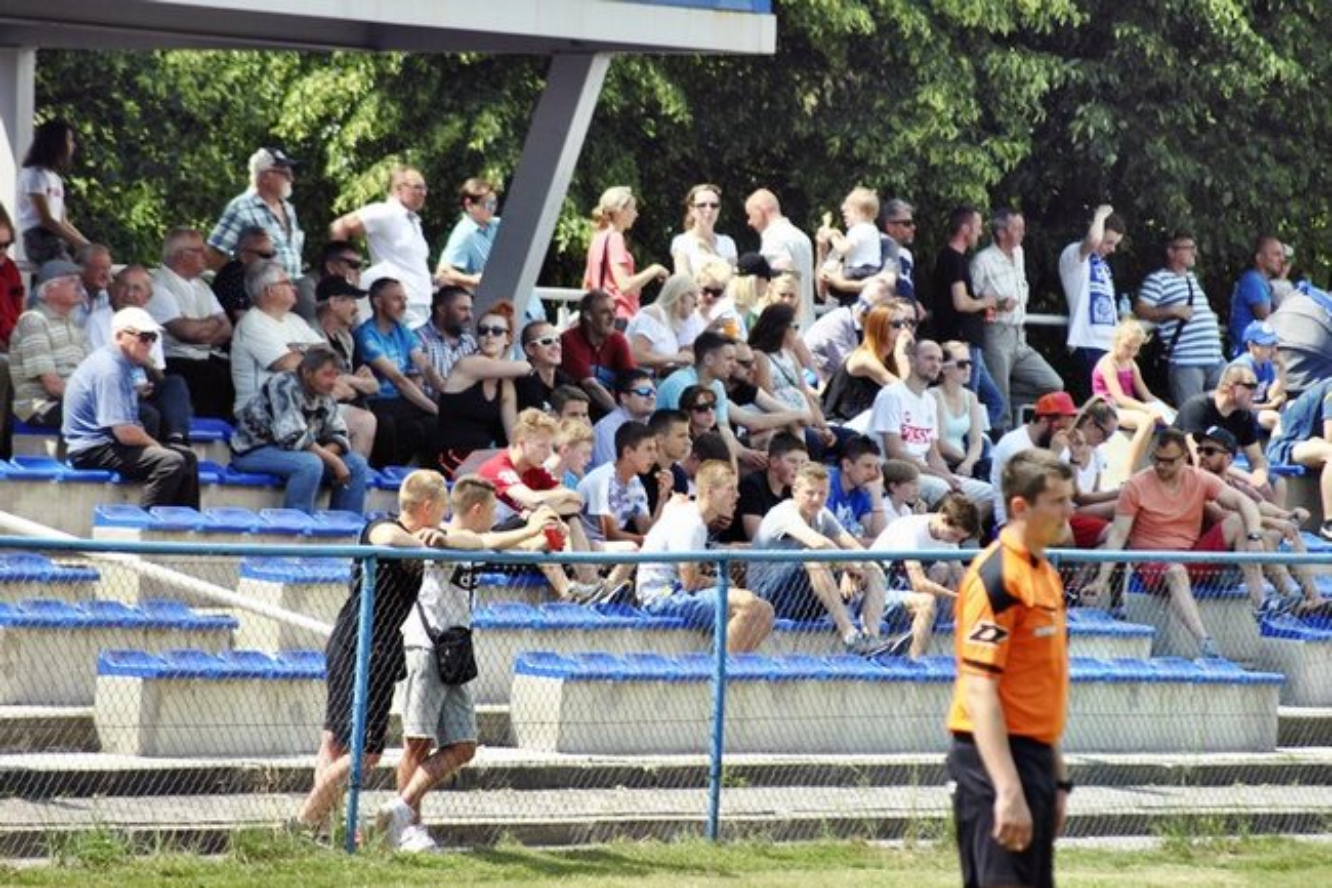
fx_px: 11097
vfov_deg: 4.6
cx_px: 666
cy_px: 444
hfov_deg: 6.9
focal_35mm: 300
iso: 220
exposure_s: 1/500
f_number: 5.6
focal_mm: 200
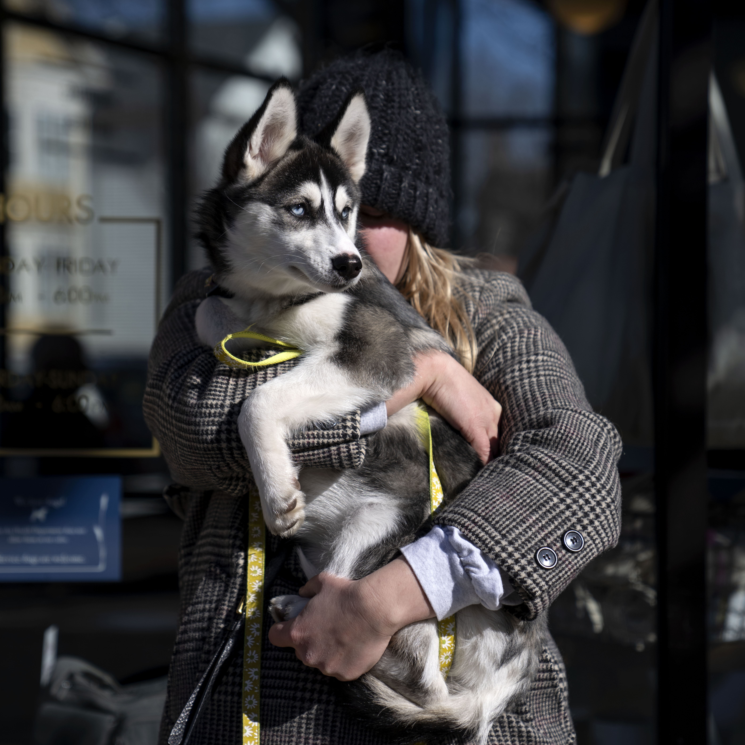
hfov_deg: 19.3
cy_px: 375
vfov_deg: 19.3
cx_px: 296
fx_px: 2191
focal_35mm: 90
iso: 100
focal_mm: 70
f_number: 2.8
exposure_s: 1/2000
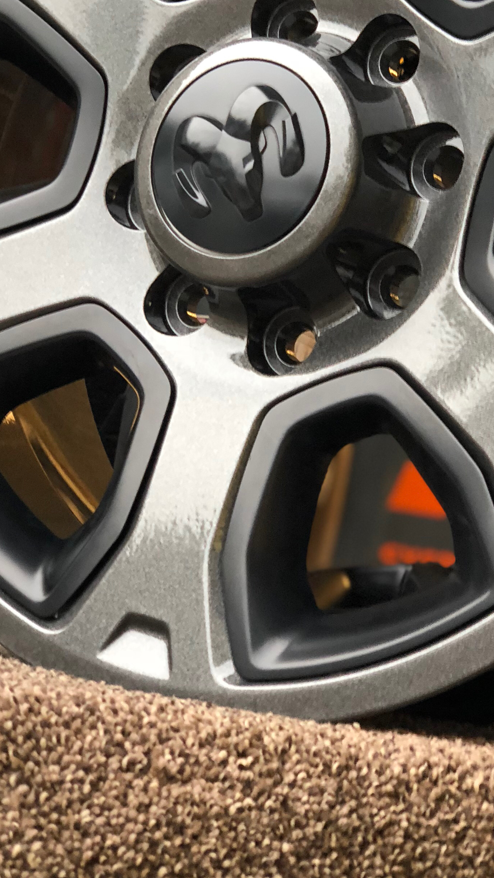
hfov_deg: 12.9
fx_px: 2189
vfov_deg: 22.5
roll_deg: -9.4
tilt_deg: +8.4
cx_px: 314
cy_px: 246
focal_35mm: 94
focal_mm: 6
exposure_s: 1/40
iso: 125
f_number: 2.4
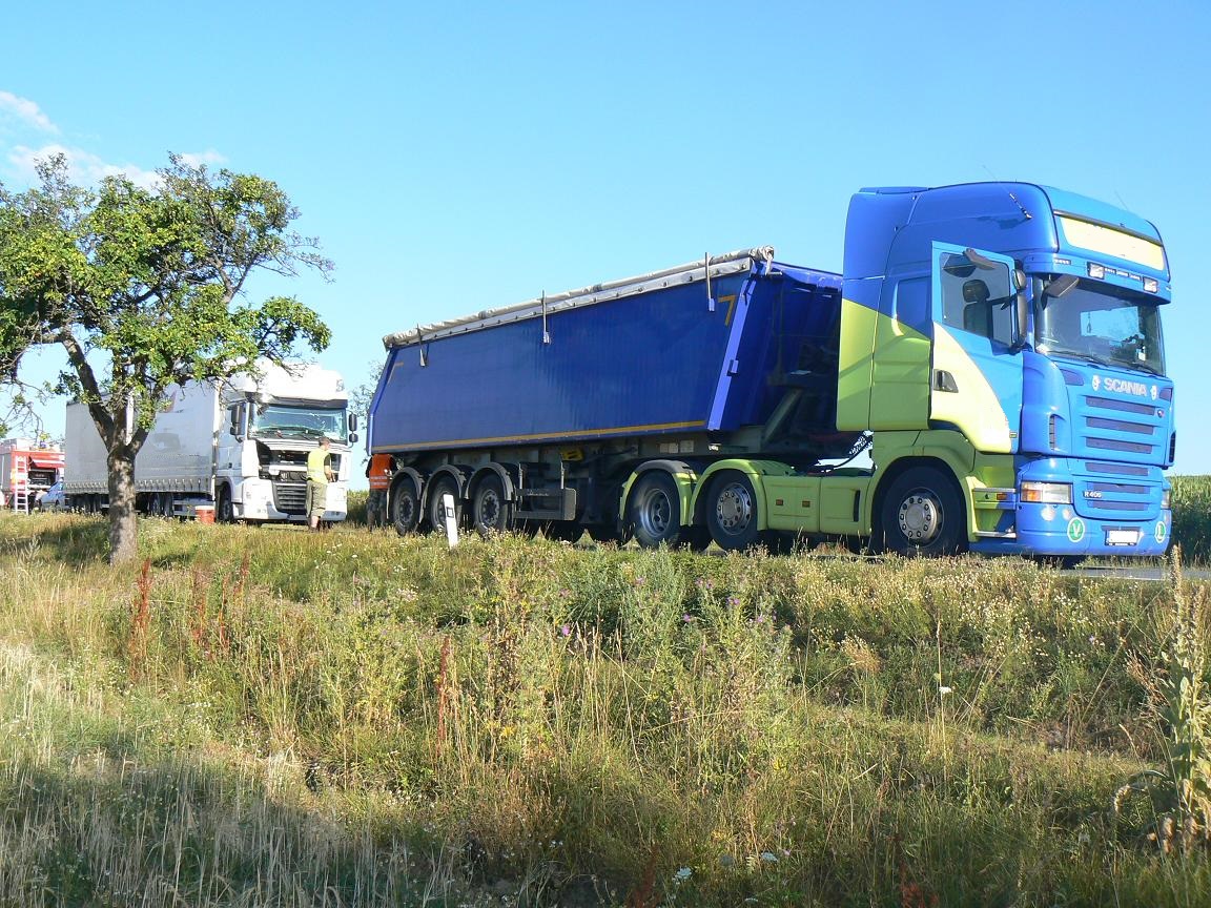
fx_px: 1259
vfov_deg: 39.7
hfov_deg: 51.4
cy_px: 454
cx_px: 606
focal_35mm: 36
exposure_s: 1/250
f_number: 5.6
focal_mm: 6
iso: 80
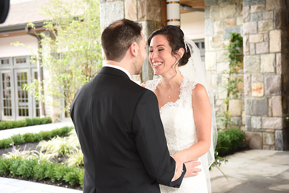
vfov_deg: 24.6
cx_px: 144
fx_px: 442
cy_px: 96
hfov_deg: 36.2
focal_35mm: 55
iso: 1000
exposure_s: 1/250
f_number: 5
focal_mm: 55
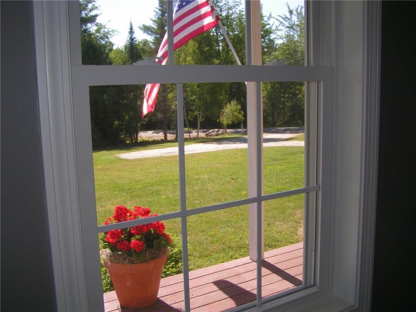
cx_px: 208
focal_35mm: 38
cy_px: 156
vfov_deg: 37.7
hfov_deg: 49.0
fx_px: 457
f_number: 2.8
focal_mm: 5.8
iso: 50
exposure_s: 1/250
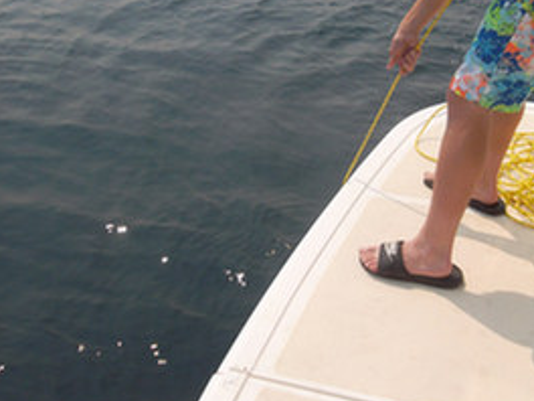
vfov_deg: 28.6
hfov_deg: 38.6
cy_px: 47
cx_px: 336
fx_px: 756
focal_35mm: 49
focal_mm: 4.9
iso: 80
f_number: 8.9
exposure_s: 1/220
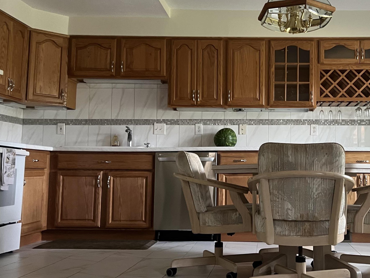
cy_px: 125
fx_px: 481
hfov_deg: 41.0
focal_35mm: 45
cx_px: 271
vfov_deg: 32.2
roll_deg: -0.2
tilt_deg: +4.9
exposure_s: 1/60
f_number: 1.5
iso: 320
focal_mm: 5.7
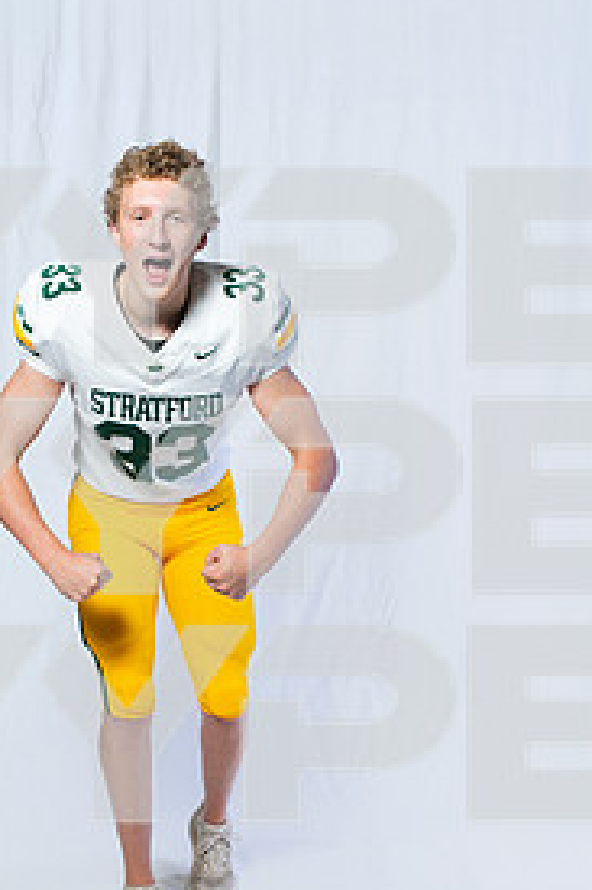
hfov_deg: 24.9
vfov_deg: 36.8
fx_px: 1334
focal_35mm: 54
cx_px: 210
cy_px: 498
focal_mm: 33
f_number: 8
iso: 500
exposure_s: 1/250
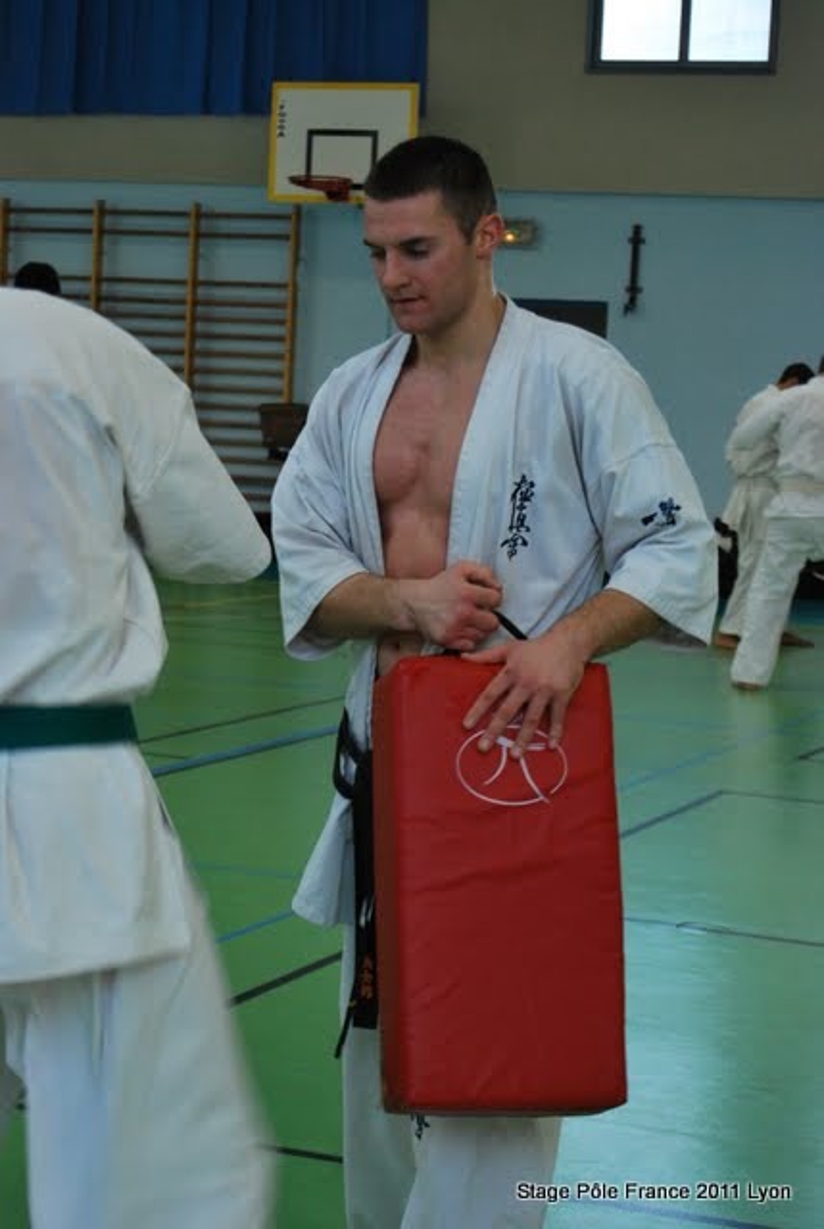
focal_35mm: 82
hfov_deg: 16.6
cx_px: 412
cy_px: 614
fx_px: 2822
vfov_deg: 24.6
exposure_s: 1/80
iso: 800
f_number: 5.6
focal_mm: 55
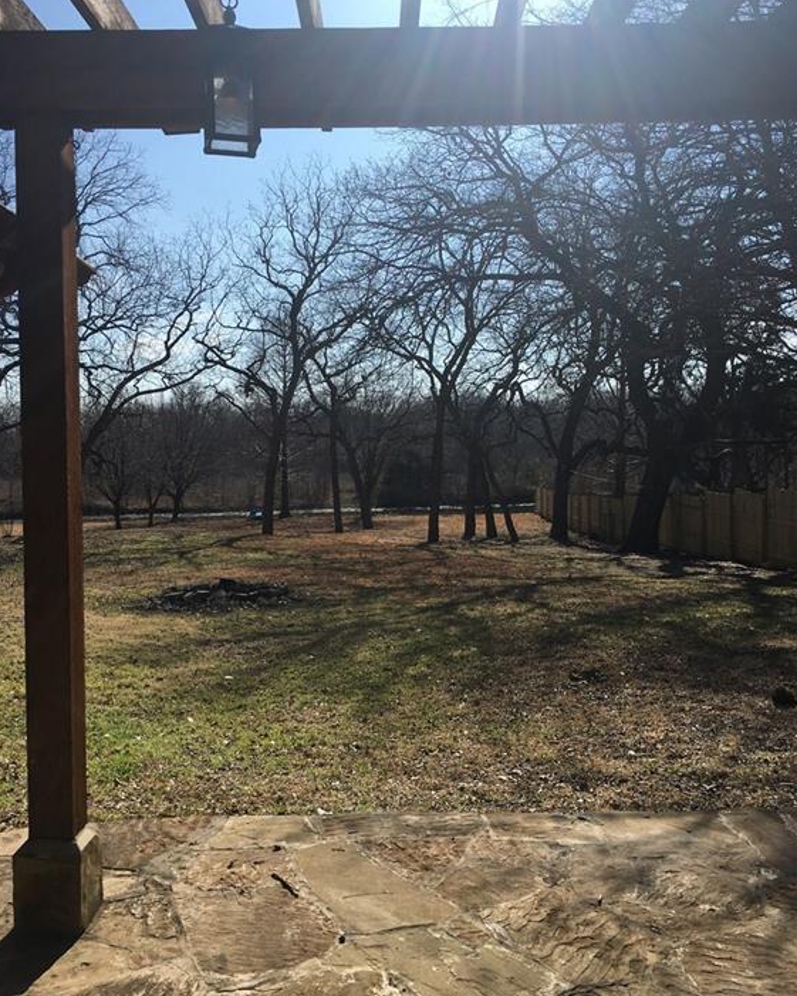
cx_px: 402
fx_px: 914
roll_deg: +1.1
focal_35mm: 31
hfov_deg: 47.1
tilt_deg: +0.9
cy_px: 472
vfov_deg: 57.1
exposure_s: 1/2137
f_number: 2.2
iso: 25
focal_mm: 4.15
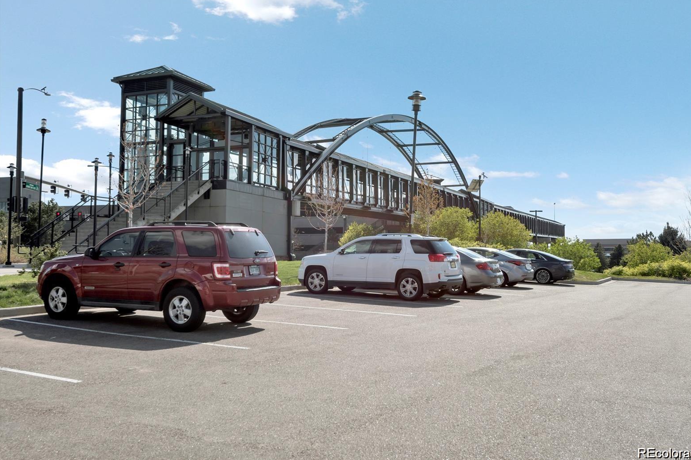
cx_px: 354
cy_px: 226
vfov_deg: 36.9
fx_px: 691
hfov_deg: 53.1
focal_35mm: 36
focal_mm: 35
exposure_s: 1/320
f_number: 11
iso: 200
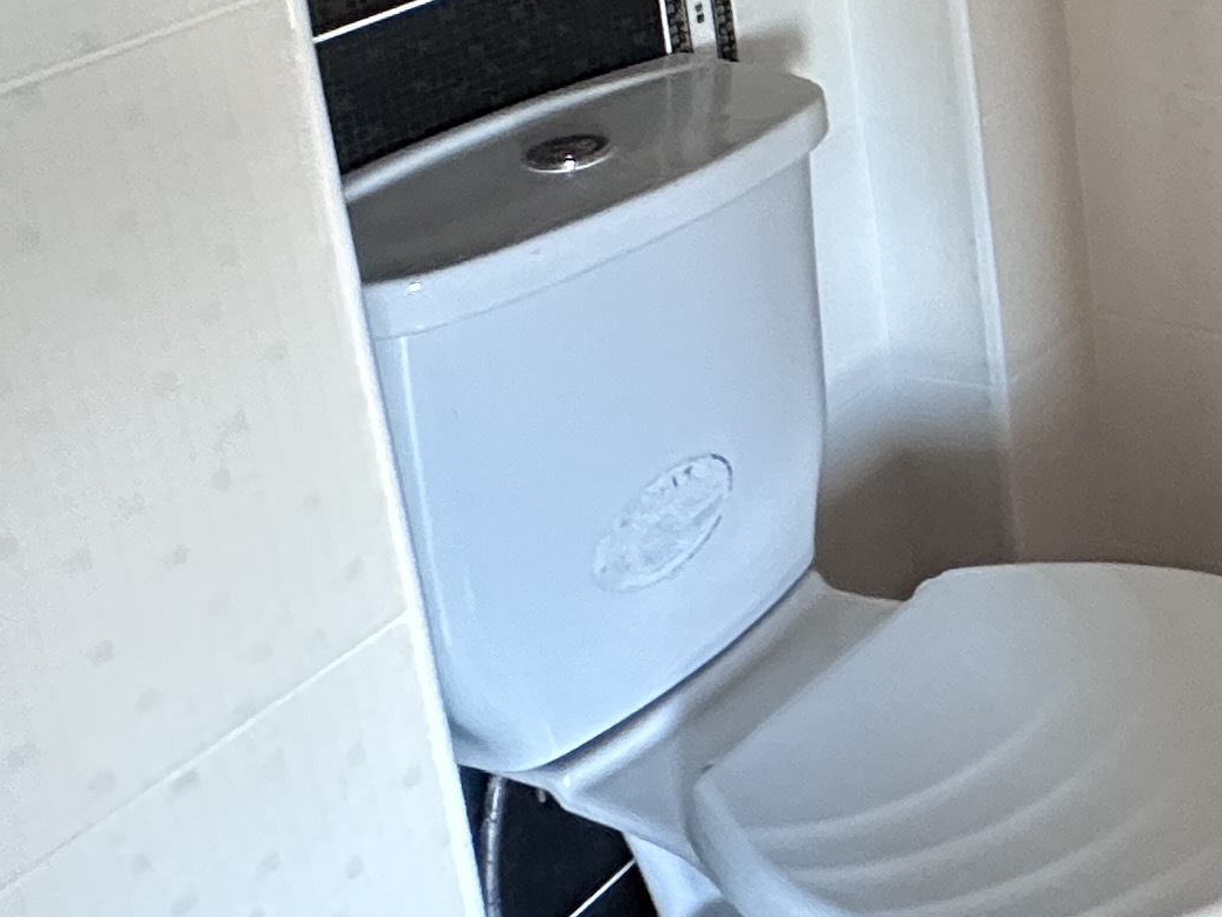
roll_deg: -2.1
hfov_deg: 25.2
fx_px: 1907
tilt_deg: -14.2
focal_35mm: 54
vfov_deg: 23.8
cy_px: -270
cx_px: 1912
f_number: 2.2
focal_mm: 2.22
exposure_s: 1/60
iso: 800
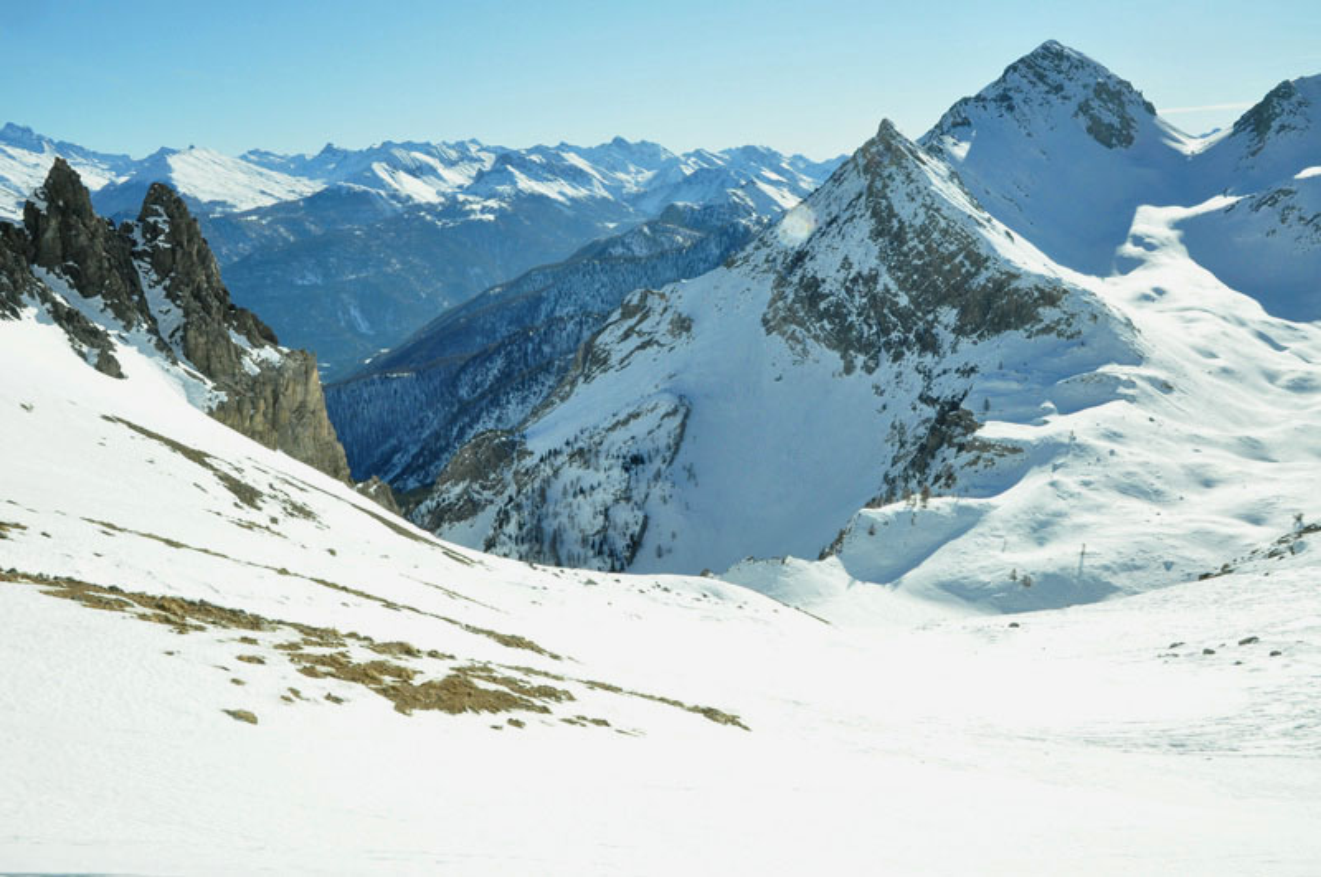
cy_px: 438
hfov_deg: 62.0
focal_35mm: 30
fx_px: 1099
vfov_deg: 43.5
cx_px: 660
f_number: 16
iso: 400
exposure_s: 1/320
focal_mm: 20
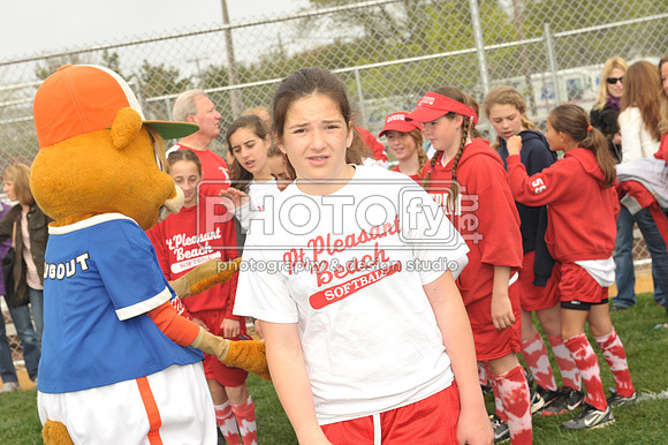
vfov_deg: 19.4
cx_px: 334
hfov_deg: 28.9
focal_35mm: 70
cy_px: 222
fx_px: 1298
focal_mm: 70
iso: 400
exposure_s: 1/250
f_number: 8
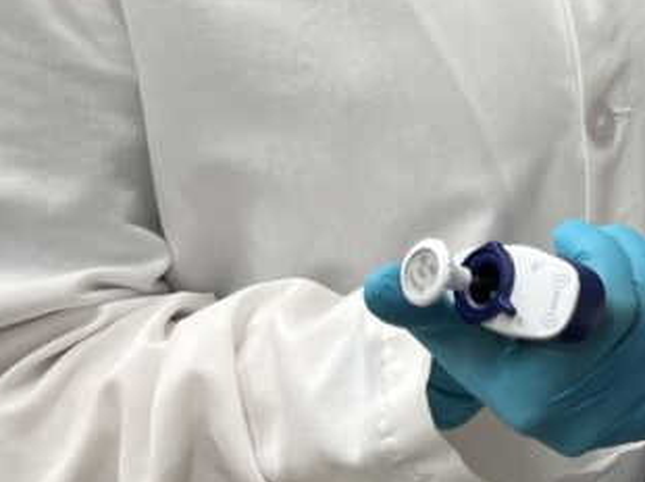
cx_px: 947
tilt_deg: -14.2
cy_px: -91
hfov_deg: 19.9
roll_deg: -1.2
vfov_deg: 16.5
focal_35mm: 86
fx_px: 1601
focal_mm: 5.1
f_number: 1.6
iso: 100
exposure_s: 1/120
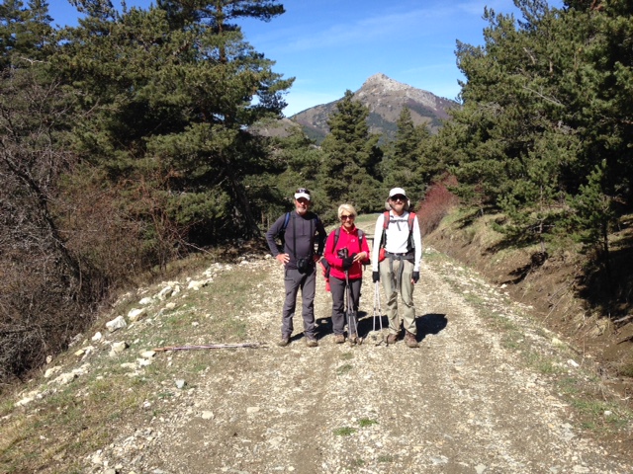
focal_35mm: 33
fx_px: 603
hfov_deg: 55.4
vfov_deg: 42.9
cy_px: 237
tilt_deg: -11.7
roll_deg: -0.2
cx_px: 316
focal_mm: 4.12
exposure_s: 1/1427
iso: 50
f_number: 2.4
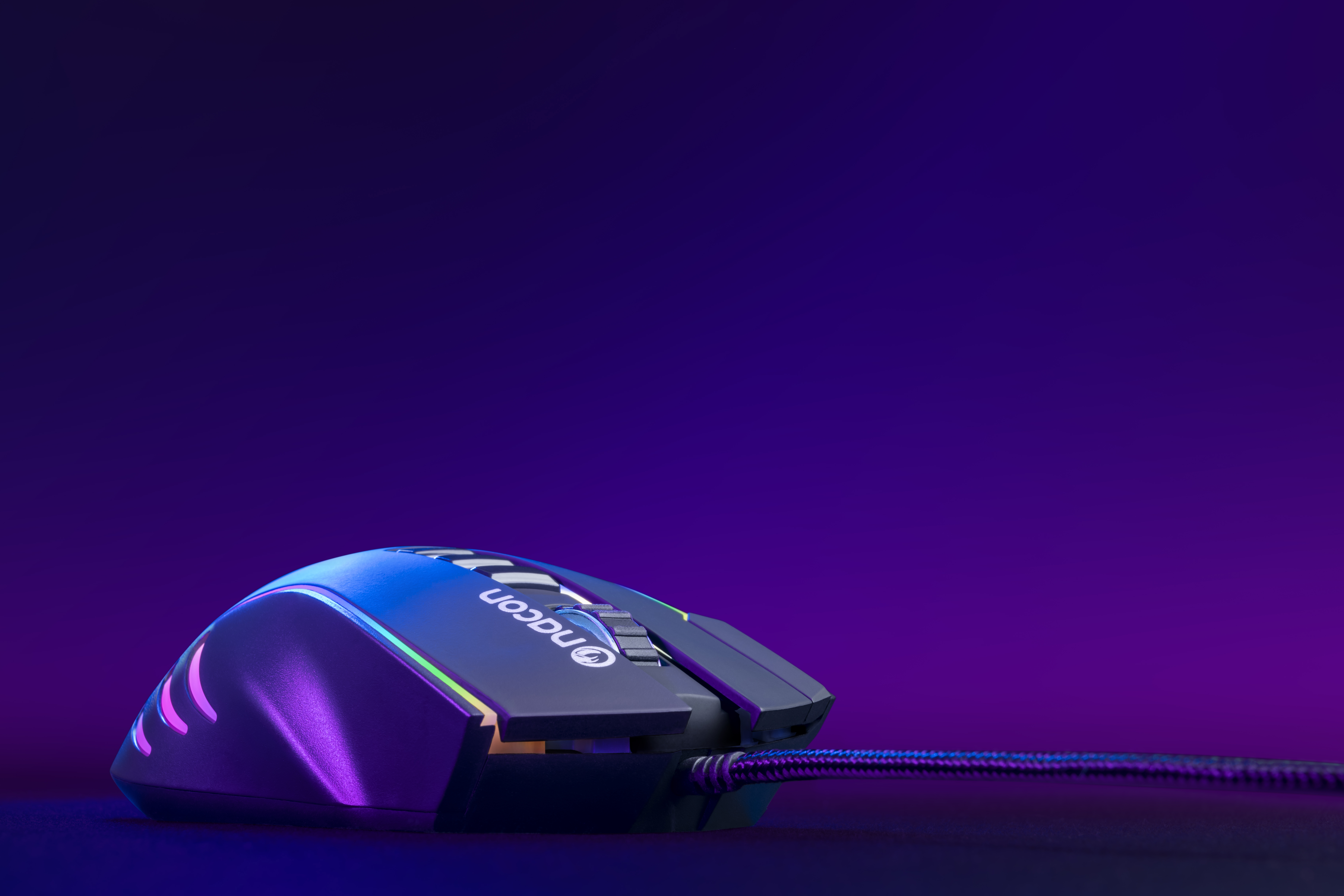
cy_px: 473
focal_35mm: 73
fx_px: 2725
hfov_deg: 27.7
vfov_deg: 18.7
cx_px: 681
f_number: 16
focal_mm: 65
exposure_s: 1.3
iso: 100
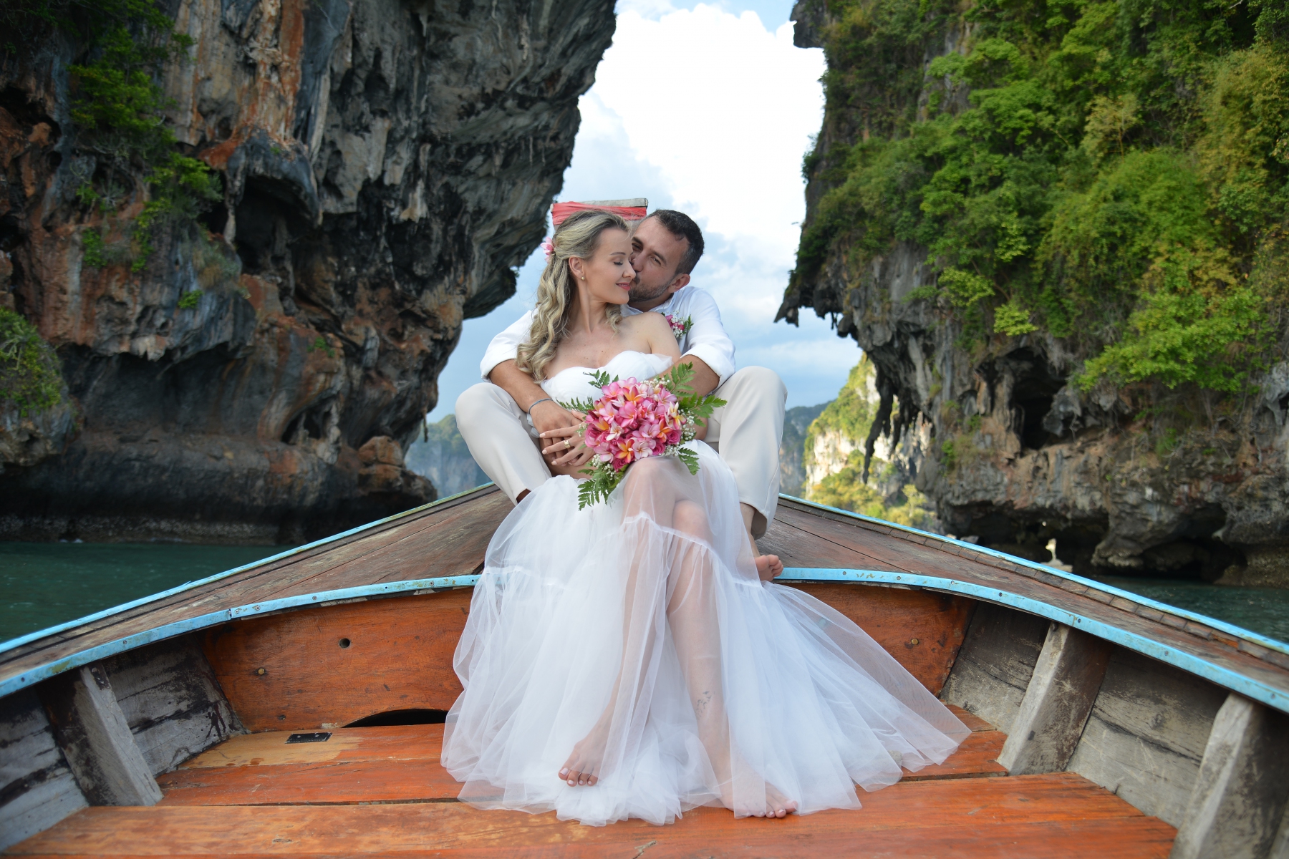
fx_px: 1074
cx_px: 644
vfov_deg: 43.6
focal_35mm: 30
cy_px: 430
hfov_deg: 61.9
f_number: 4
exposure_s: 1/200
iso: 100
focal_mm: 30
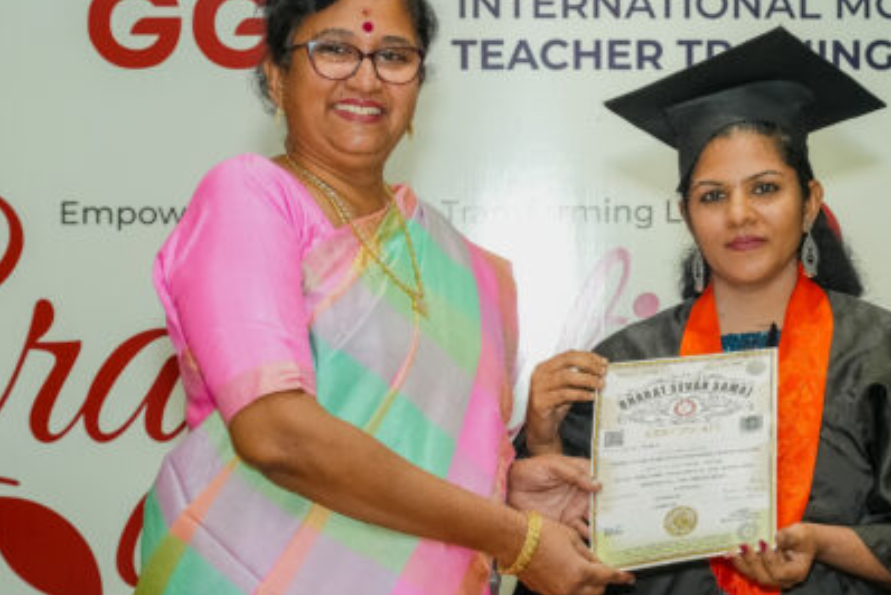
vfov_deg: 12.9
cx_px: 656
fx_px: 2625
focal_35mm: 106
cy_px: 277
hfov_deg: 19.1
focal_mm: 55
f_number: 6.3
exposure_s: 1/125
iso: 1000
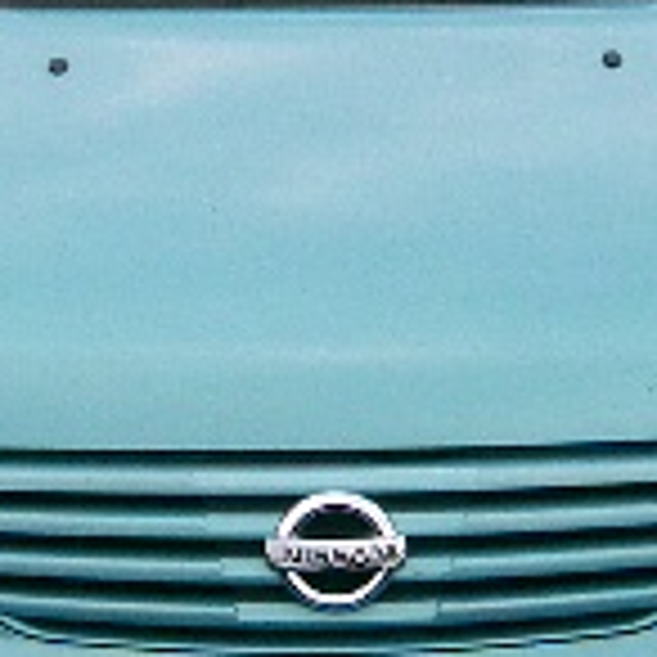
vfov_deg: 11.6
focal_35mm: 151
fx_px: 3242
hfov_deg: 11.6
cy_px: 324
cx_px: 374
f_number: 2.8
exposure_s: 1/500
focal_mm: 8
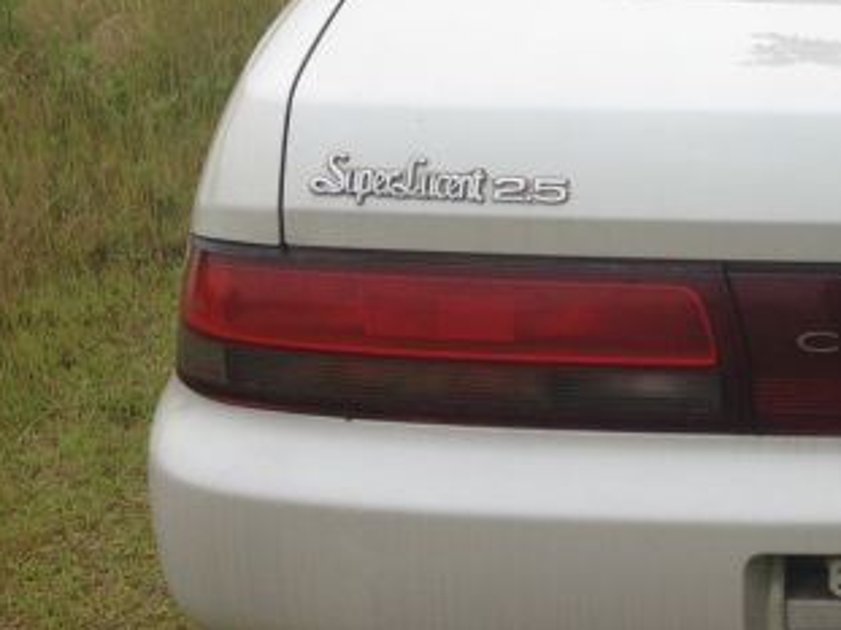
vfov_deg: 16.3
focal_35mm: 90
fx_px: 2186
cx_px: 925
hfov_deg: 20.7
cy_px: 151
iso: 50
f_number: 2.4
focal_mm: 4.28
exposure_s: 1/1453
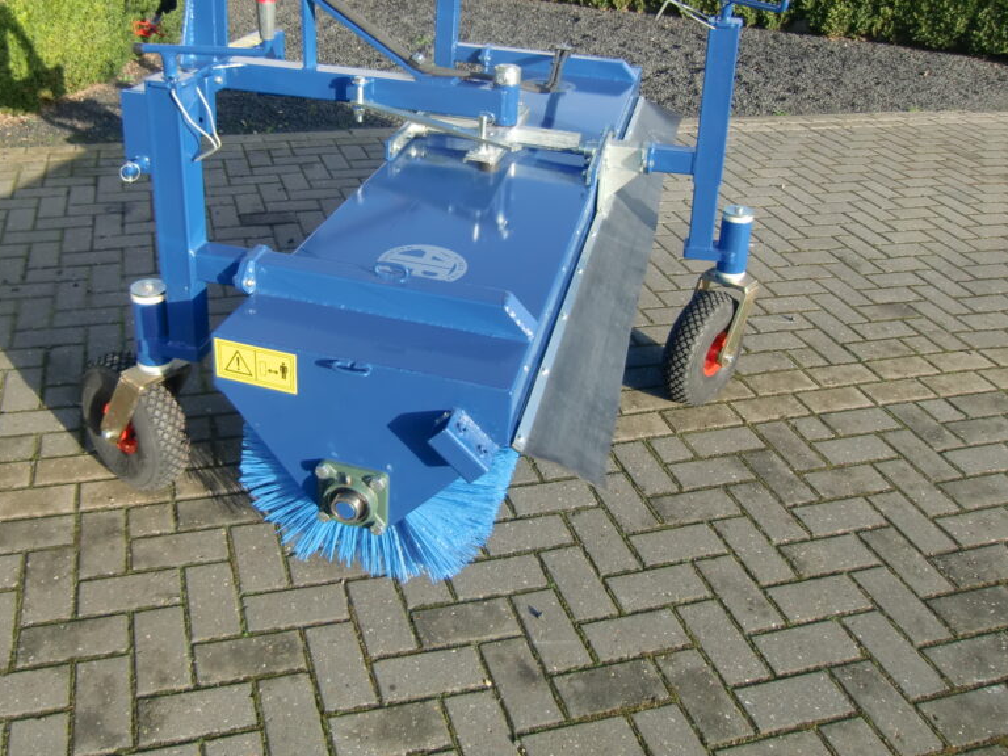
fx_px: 932
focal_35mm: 32
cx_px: 390
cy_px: 273
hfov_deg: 56.3
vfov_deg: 43.7
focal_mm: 4.3
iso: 64
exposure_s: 1/250
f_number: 3.2
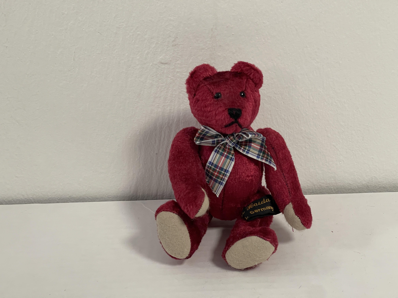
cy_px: 149
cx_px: 199
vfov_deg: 22.9
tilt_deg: -22.9
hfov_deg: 30.3
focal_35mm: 64
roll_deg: +1.4
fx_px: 736
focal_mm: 7.5
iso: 160
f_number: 2.2
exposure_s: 1/50
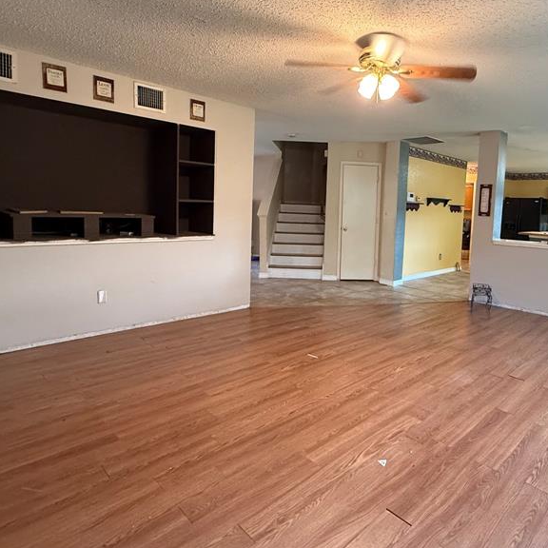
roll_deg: -2.5
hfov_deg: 68.4
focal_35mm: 22
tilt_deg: -4.4
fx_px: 394
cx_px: 348
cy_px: 238
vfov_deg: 69.3
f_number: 2.2
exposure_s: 1/60
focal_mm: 2.22
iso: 640
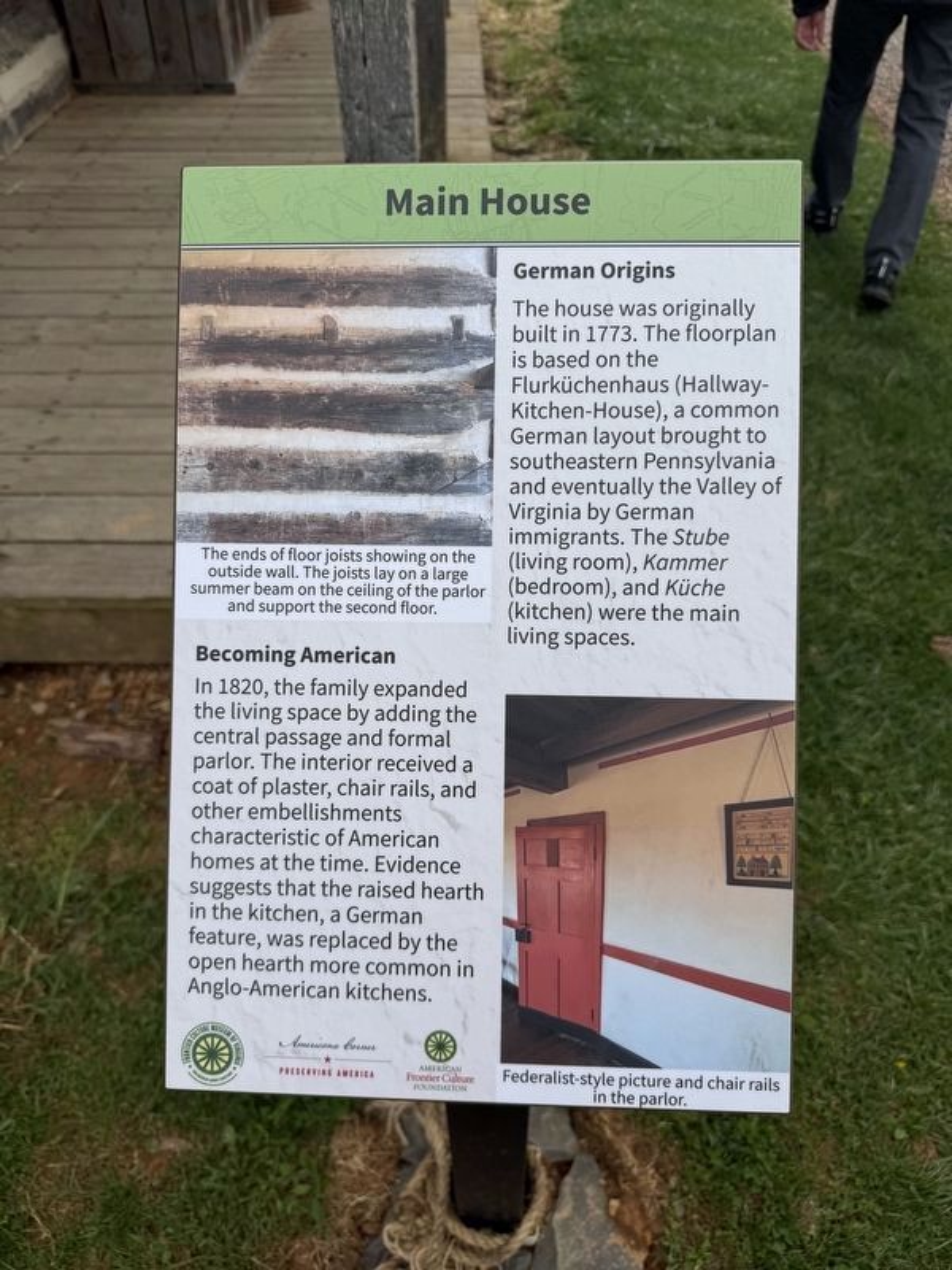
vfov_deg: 71.6
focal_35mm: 24
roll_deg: -0.2
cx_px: 476
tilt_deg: -44.7
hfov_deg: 56.8
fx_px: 880
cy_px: 635
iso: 80
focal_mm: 6.76
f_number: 1.78
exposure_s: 1/5319
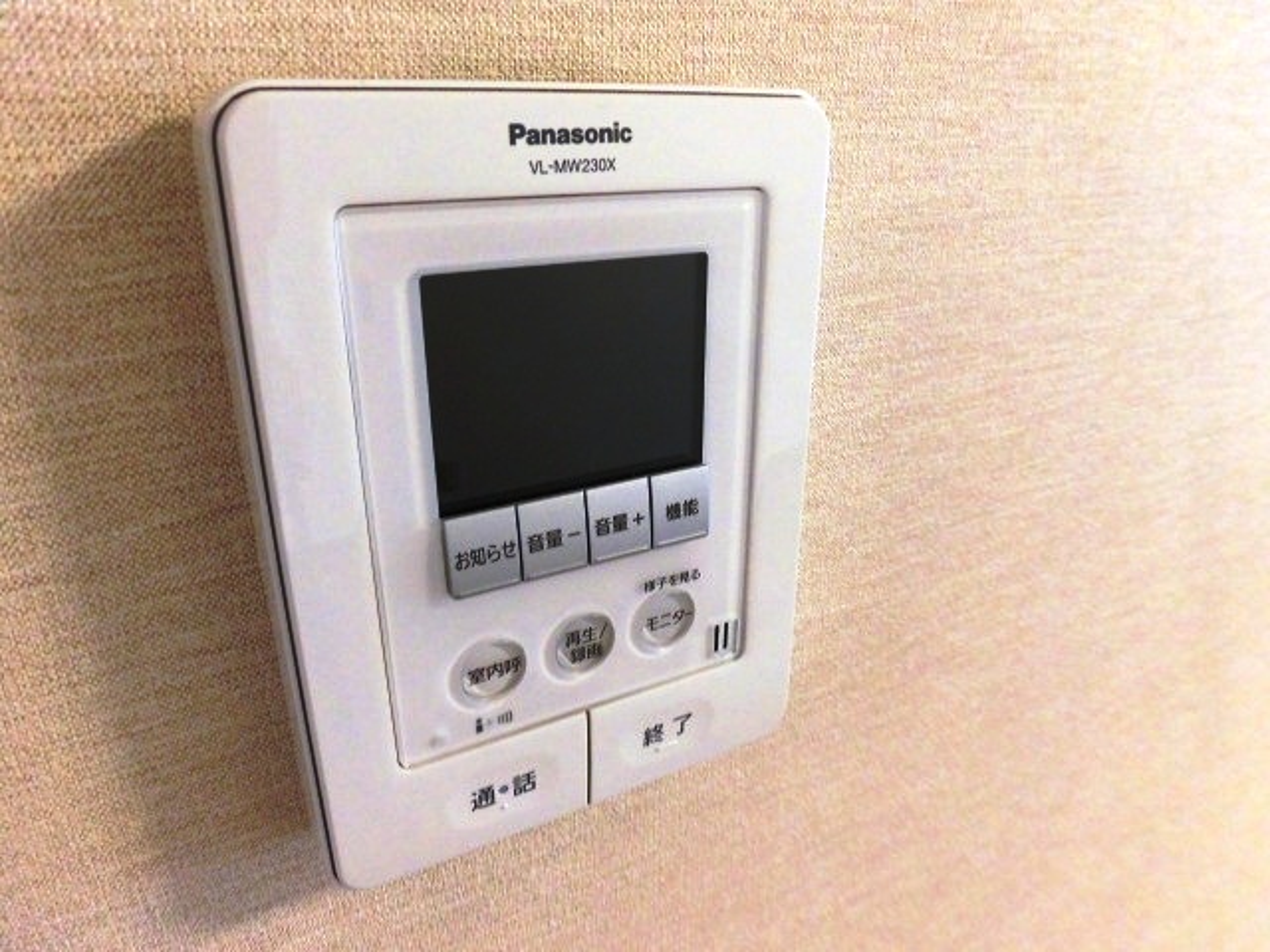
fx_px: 881
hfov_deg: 71.6
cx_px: 635
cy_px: 476
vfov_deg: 56.8
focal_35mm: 24
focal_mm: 4.3
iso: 100
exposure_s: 1/8
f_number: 3.1
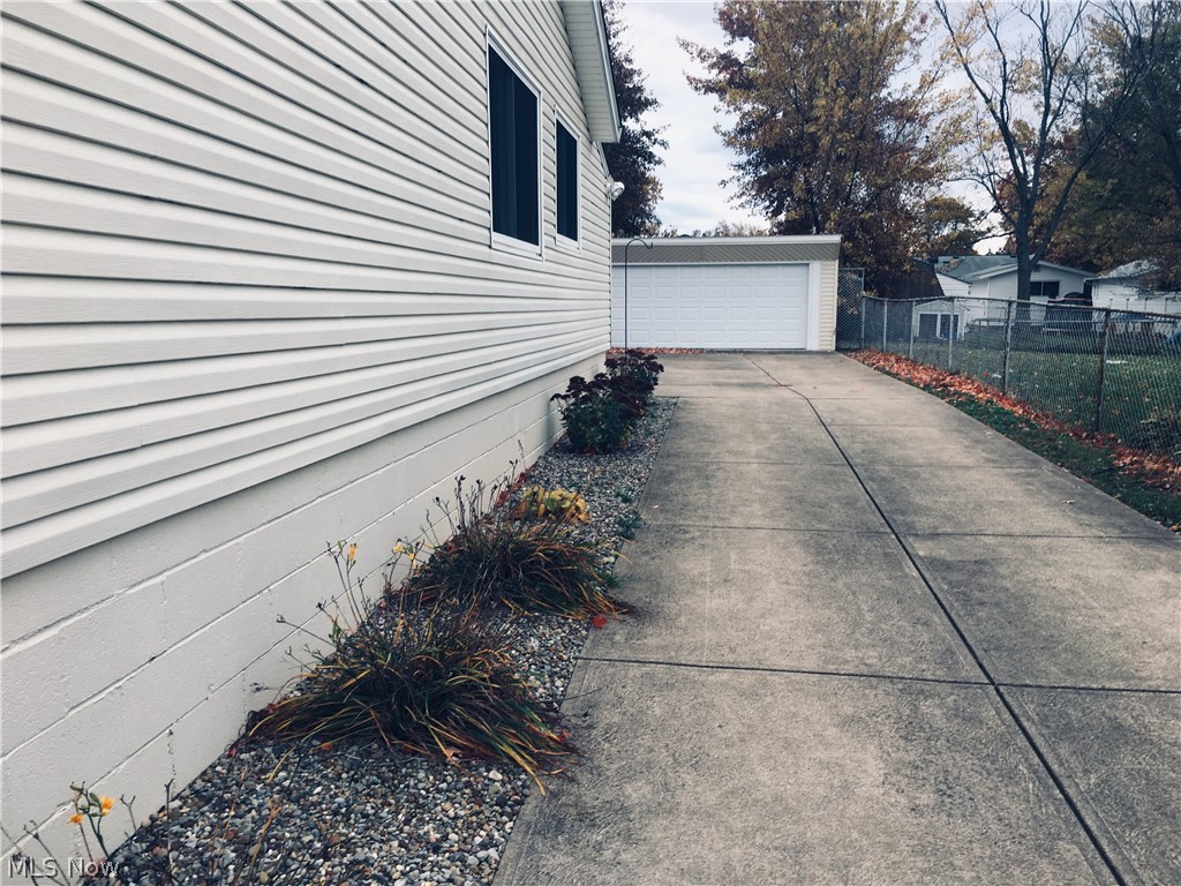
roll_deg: +0.7
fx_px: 989
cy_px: 443
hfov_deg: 61.7
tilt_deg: -7.4
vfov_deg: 48.2
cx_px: 590
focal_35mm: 29
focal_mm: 4.15
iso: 25
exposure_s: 1/60
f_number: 2.2
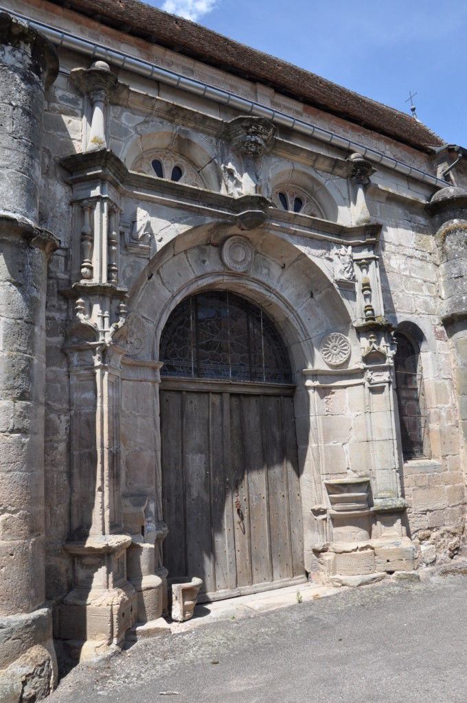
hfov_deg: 47.8
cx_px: 234
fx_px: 527
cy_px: 352
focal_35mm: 27
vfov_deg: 67.4
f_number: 10
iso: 640
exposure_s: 1/400
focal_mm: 18
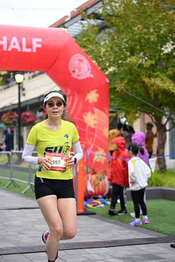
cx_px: 88
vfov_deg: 28.1
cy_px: 131
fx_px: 525
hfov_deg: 18.9
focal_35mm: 72
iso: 1000
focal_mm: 72
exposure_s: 1/1600
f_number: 2.8
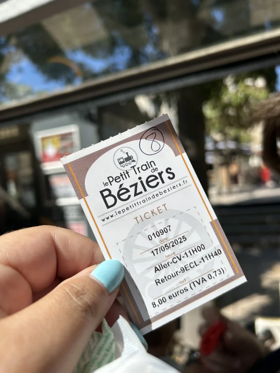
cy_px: 186
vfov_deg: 67.3
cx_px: 140
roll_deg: +4.9
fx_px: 280
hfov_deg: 53.1
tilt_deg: +0.0
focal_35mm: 26
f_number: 1.5
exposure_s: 1/4831
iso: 50
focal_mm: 5.7
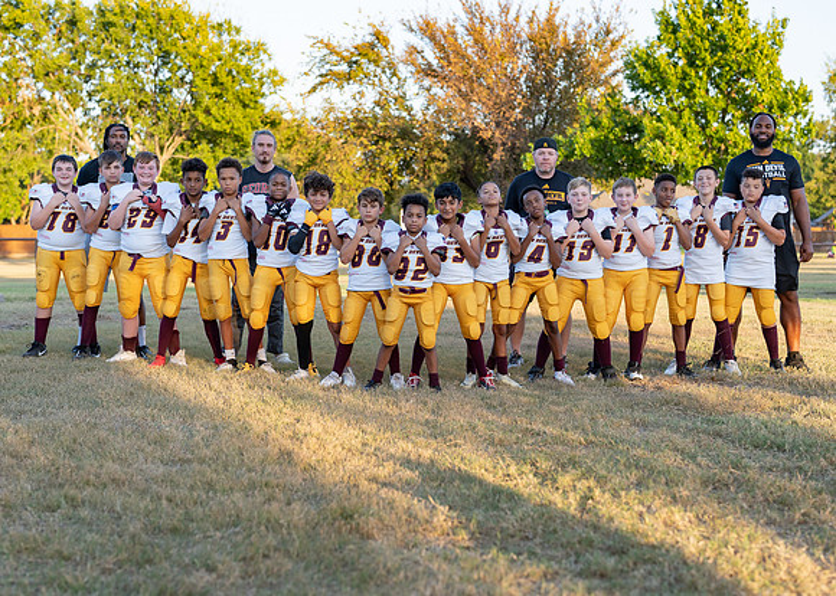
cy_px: 343
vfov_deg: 23.2
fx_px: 1451
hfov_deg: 32.1
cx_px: 401
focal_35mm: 61
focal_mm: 50
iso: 100
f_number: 2.5
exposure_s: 1/400
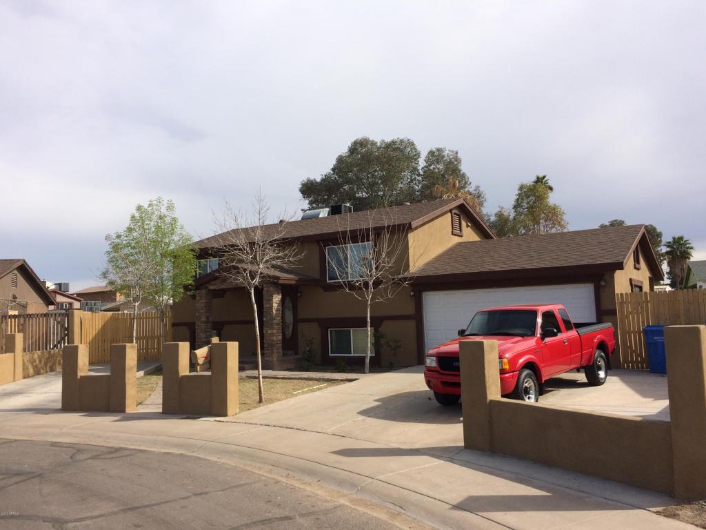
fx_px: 591
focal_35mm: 29
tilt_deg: +3.1
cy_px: 265
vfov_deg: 48.2
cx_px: 353
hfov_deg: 61.7
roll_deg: -0.8
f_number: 2.2
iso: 32
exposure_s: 1/2283
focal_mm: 4.15
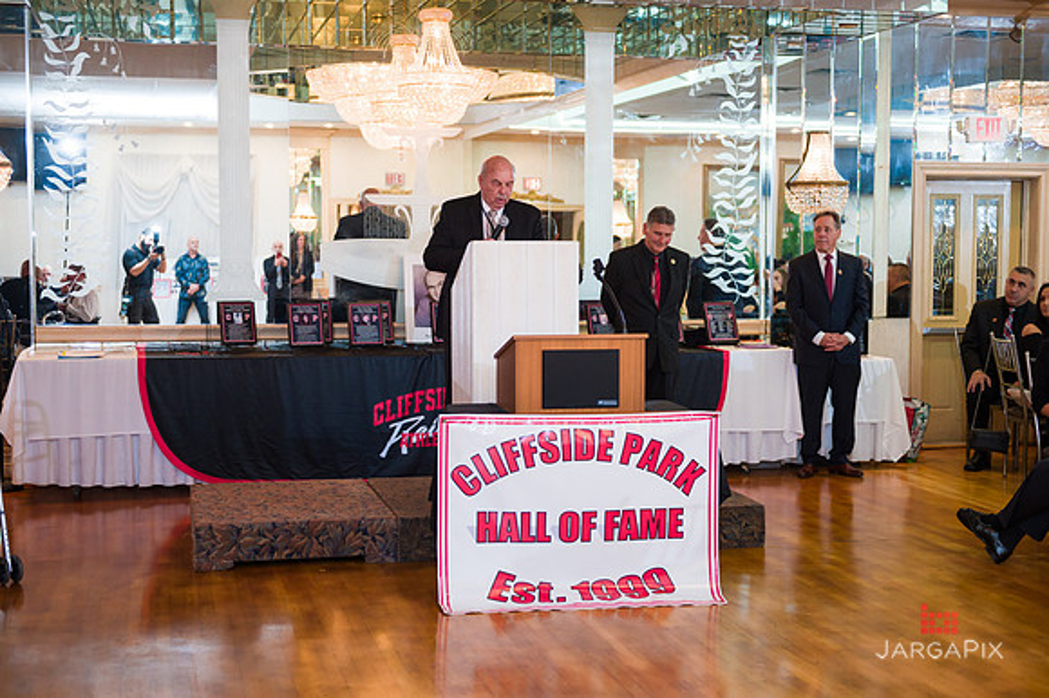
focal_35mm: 49
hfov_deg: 40.5
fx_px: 1421
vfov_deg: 27.6
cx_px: 525
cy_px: 349
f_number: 3.2
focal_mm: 48
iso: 1000
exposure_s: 1/200
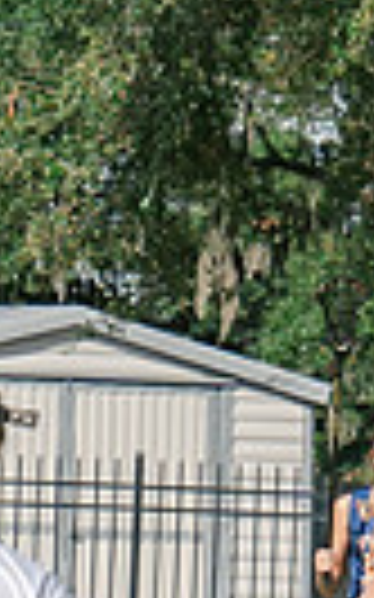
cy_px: 657
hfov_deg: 1.8
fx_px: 11967
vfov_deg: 2.9
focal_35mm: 733
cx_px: 936
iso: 250
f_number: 5.6
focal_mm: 70
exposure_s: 1/1250
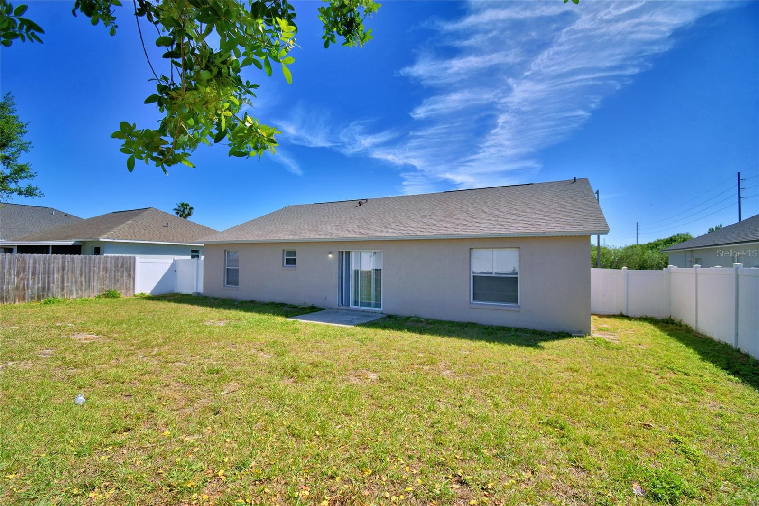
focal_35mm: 15
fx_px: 316
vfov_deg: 77.3
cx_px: 380
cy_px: 253
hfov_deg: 100.4
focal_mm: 10
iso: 100
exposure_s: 1/1600
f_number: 4.5
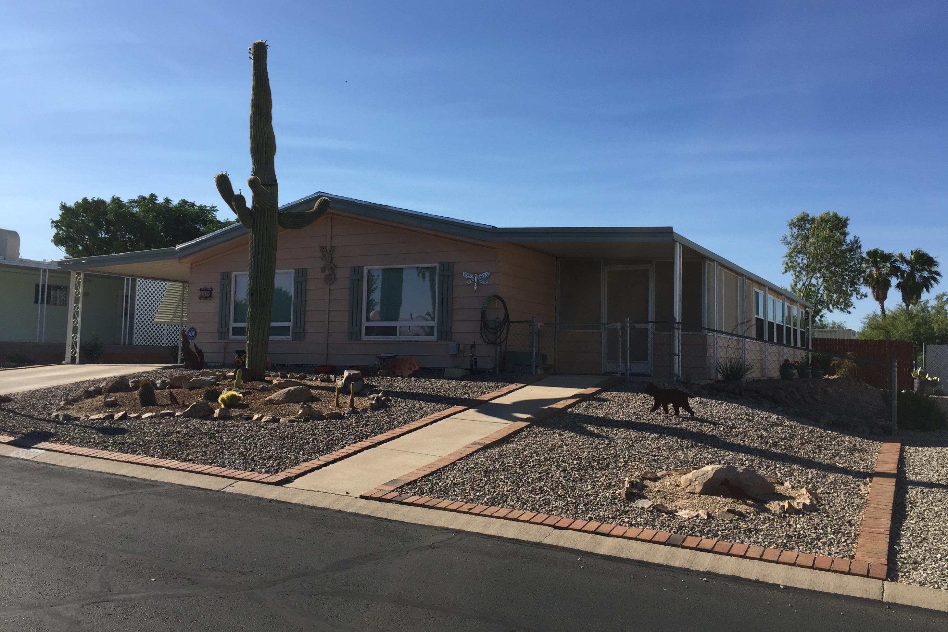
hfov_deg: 60.3
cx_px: 487
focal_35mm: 31
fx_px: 816
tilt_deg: +5.0
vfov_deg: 42.3
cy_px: 295
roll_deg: -1.5
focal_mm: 4.15
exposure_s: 1/2326
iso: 32
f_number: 2.2
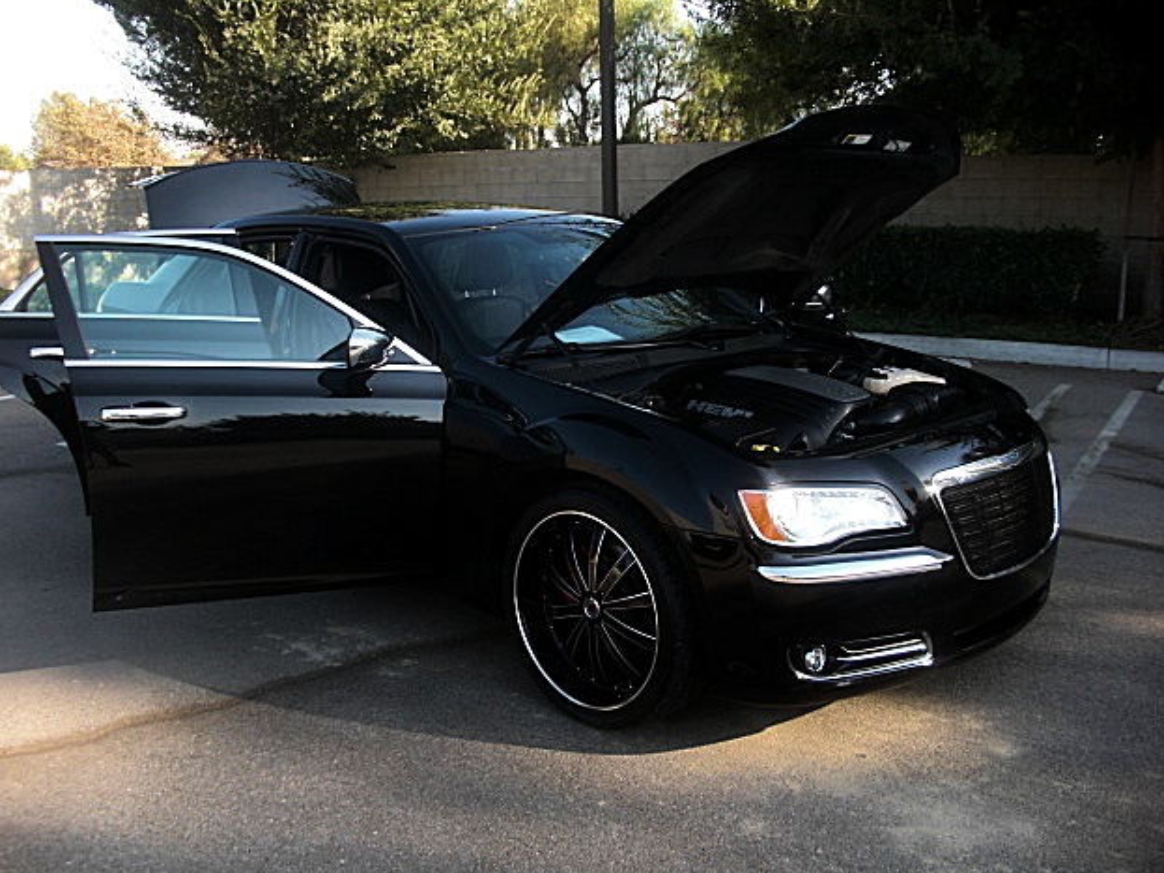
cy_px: 428
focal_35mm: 37
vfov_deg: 38.7
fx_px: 1244
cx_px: 568
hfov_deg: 50.1
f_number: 2.8
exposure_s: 1/160
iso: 50
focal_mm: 6.3
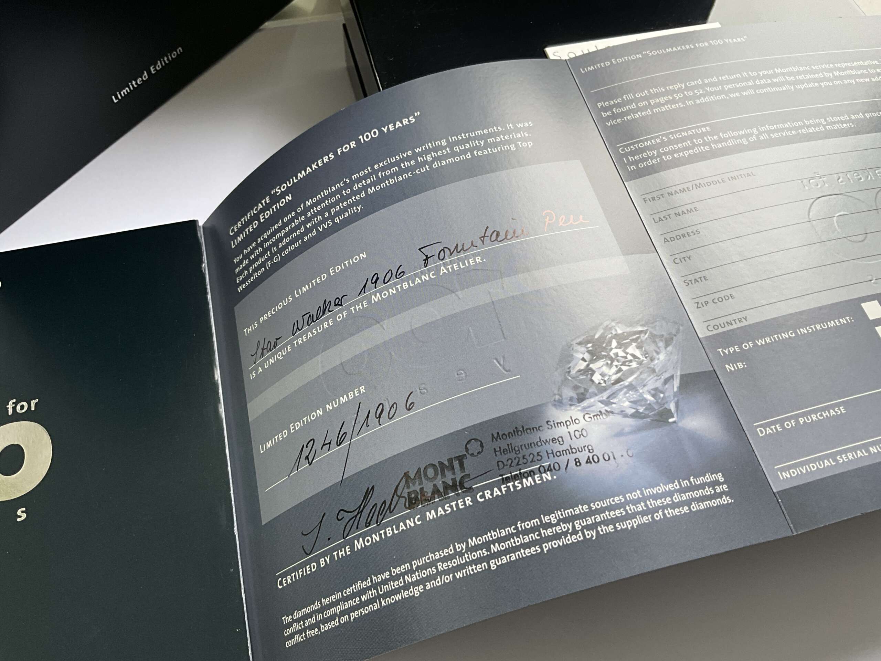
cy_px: 330
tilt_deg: -59.7
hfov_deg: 61.7
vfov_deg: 48.2
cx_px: 440
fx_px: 738
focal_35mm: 29
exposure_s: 1/122
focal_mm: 3
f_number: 1.8
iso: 32
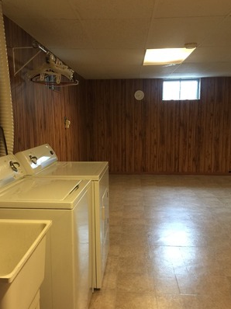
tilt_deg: -7.5
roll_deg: +0.4
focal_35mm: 35
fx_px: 312
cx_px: 102
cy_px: 166
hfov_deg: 40.6
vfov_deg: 52.6
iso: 125
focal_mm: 4.15
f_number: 2.2
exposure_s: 1/8
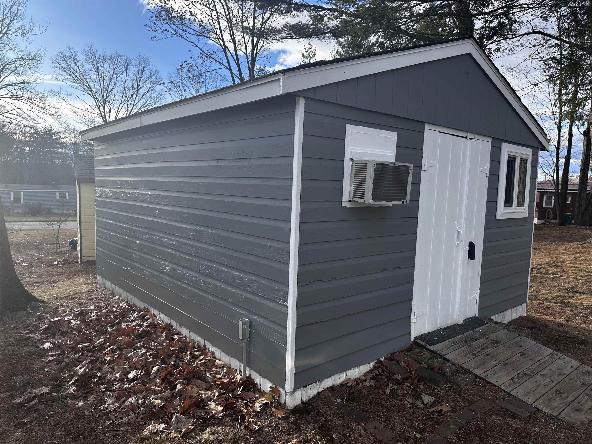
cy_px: 222
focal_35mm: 24
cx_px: 296
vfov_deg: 56.8
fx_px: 410
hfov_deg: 71.6
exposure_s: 1/1613
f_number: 1.78
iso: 80
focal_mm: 6.86
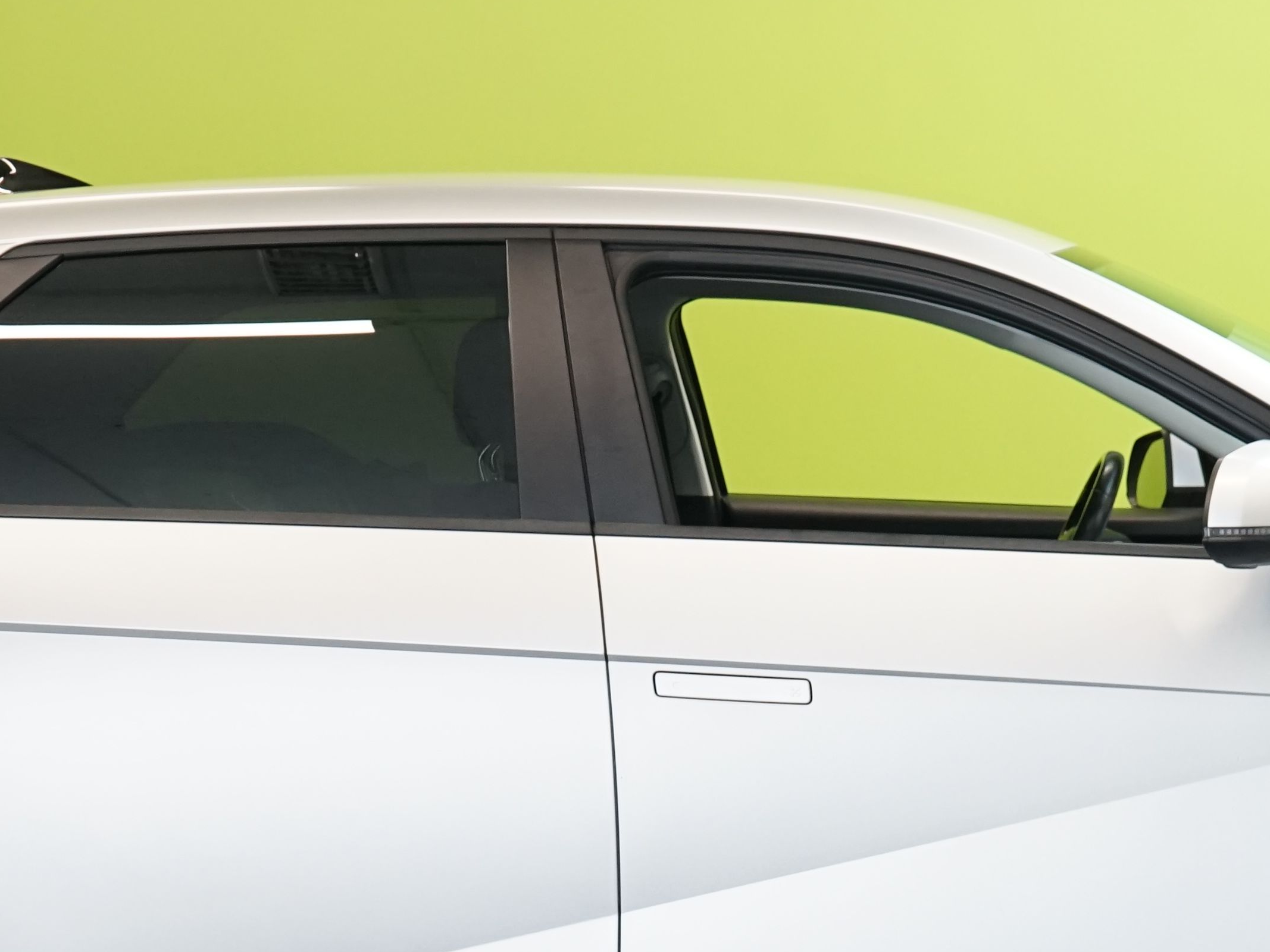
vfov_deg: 14.7
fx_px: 3669
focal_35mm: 100
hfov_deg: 19.6
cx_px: 775
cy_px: 811
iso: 1250
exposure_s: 1/40
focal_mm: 37
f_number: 5.6
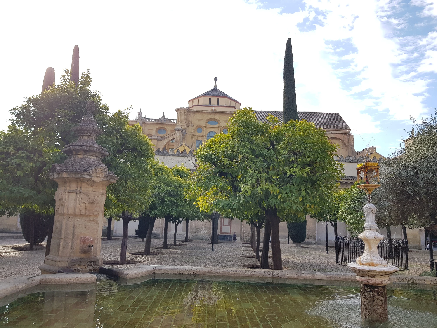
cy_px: 164
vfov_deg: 53.1
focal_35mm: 26
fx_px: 328
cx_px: 218
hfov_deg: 67.3
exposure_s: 1/940
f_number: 1.7
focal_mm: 4.2
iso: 40
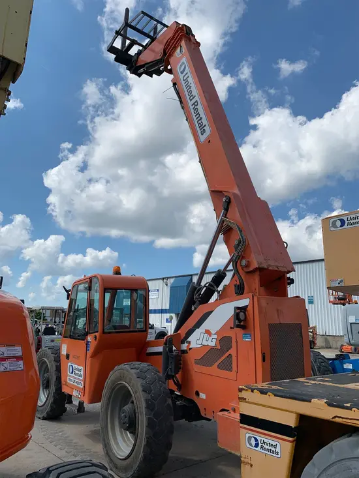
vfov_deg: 67.3
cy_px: 239
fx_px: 359
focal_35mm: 26
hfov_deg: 53.1
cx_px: 180
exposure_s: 1/3788
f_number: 1.8
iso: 25
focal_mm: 4.25
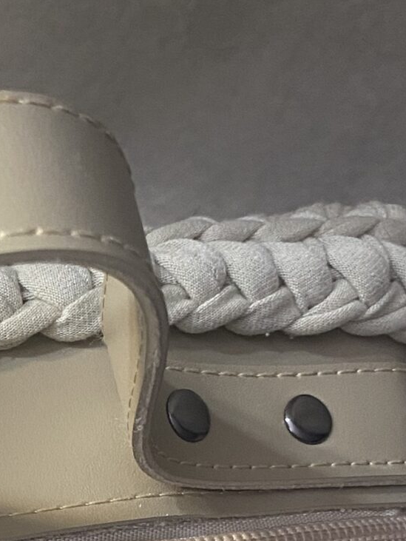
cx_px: -185
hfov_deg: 15.2
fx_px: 1422
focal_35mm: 91
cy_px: 756
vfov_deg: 19.4
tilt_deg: -74.0
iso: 160
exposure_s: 1/60
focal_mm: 4.25
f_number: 1.8
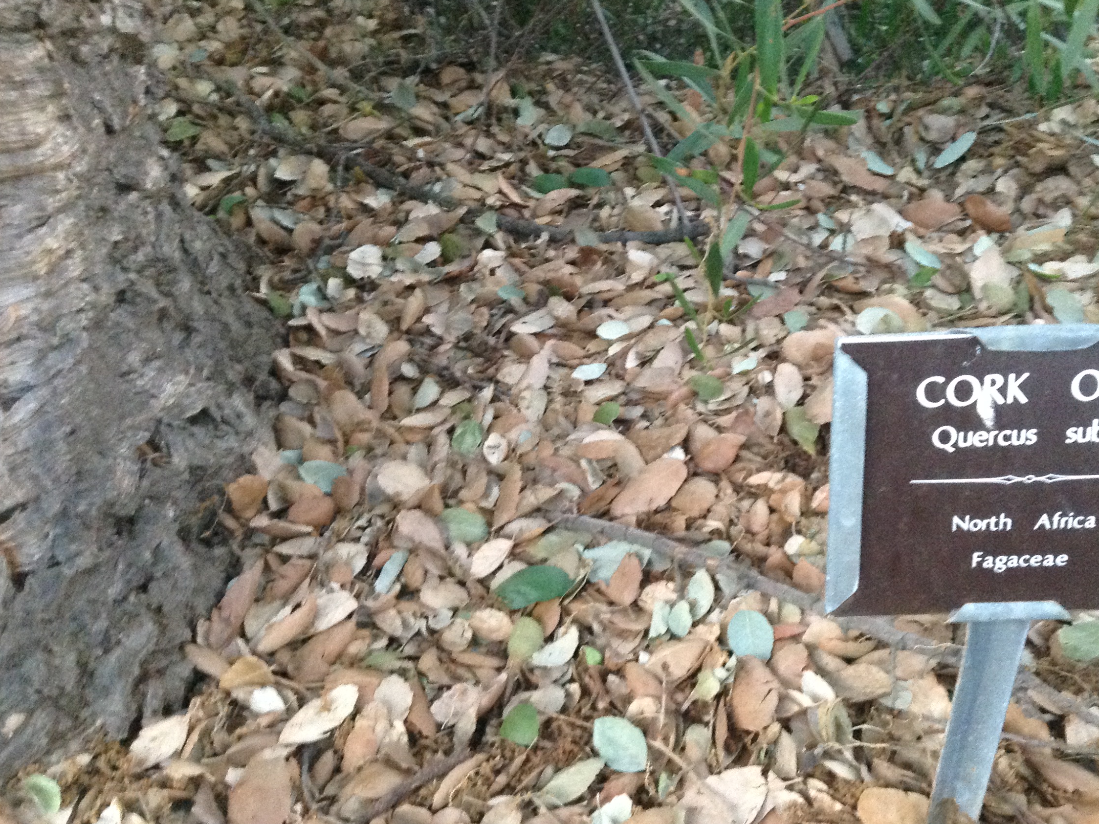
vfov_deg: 37.7
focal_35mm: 38
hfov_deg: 48.8
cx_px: 627
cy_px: 428
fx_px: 1206
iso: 320
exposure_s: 1/17
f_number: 2.4
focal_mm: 3.3
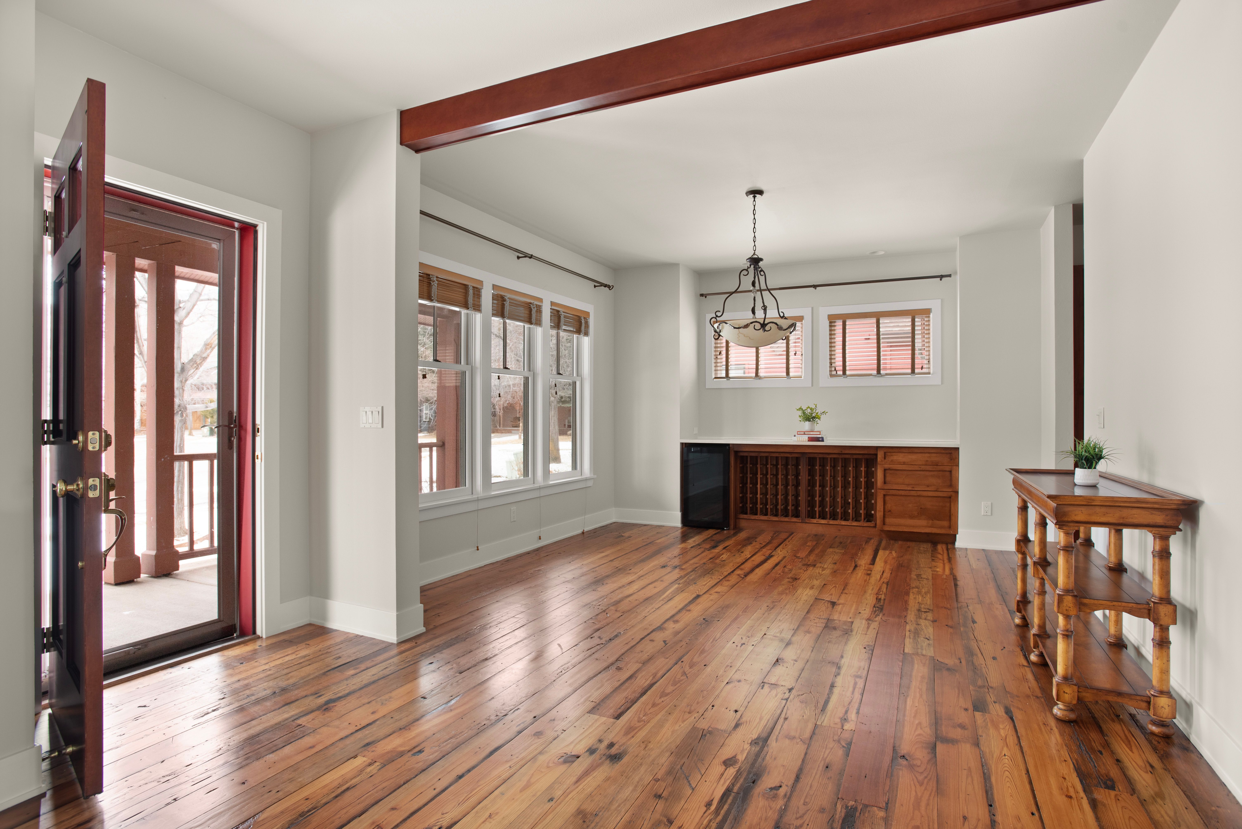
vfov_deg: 64.6
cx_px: 621
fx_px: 656
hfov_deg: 86.9
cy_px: 414
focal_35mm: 19
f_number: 7.1
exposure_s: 1/1.67
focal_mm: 19
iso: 500
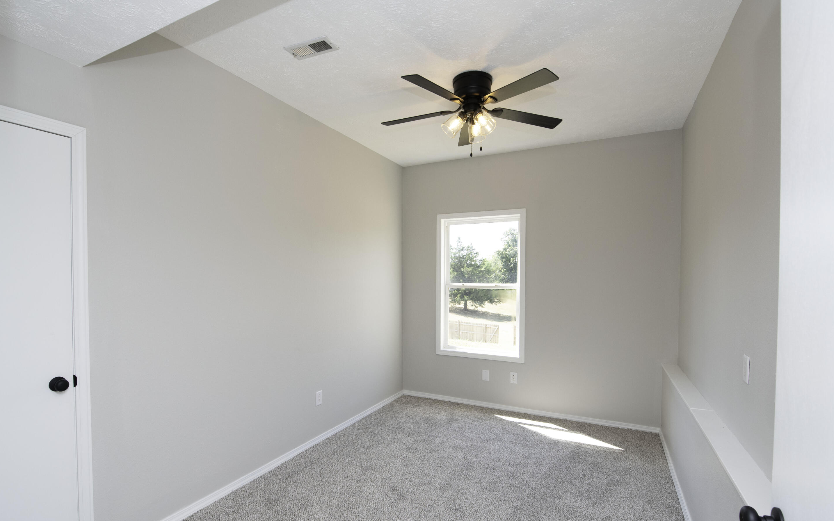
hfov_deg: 97.8
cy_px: 281
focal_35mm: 16
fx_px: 364
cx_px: 407
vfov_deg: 71.1
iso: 640
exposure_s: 1/250
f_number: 5.6
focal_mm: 15
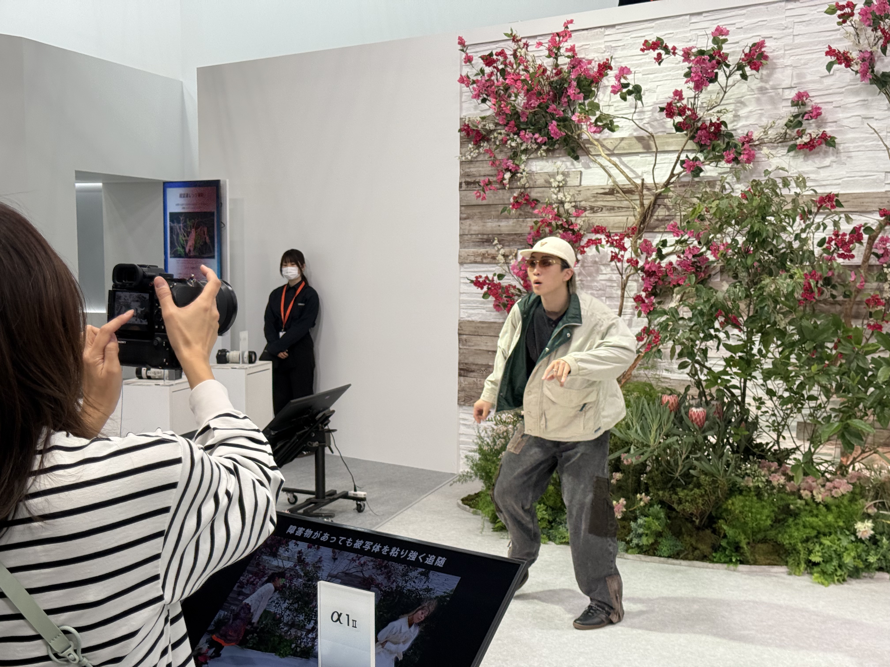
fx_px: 1234
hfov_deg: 39.7
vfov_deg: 30.3
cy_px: 334
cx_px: 445
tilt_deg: -4.2
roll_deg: +0.9
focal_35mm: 48
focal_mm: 6.76
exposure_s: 1/237
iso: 64
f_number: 1.78
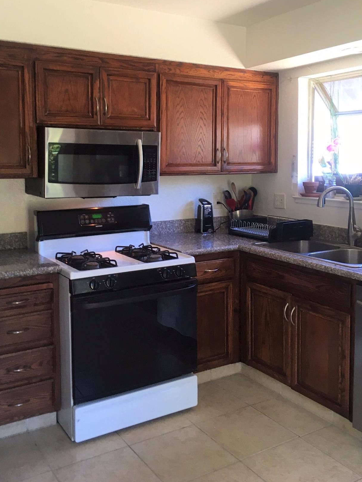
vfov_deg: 51.0
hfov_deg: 39.6
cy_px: 194
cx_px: 176
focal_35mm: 36
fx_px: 502
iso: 64
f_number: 2.2
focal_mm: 4.15
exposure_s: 1/30
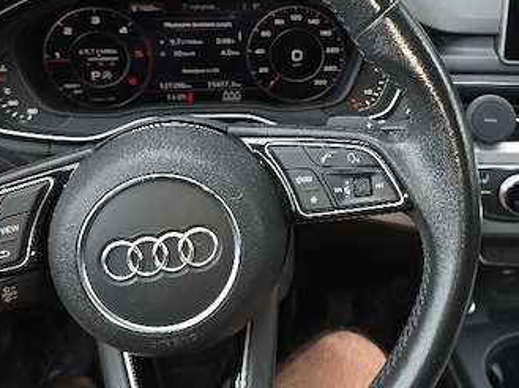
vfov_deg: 33.8
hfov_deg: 43.7
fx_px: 629
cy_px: 112
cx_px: 377
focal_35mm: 42
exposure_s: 1/50.3
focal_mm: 6.3
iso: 20
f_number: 1.7
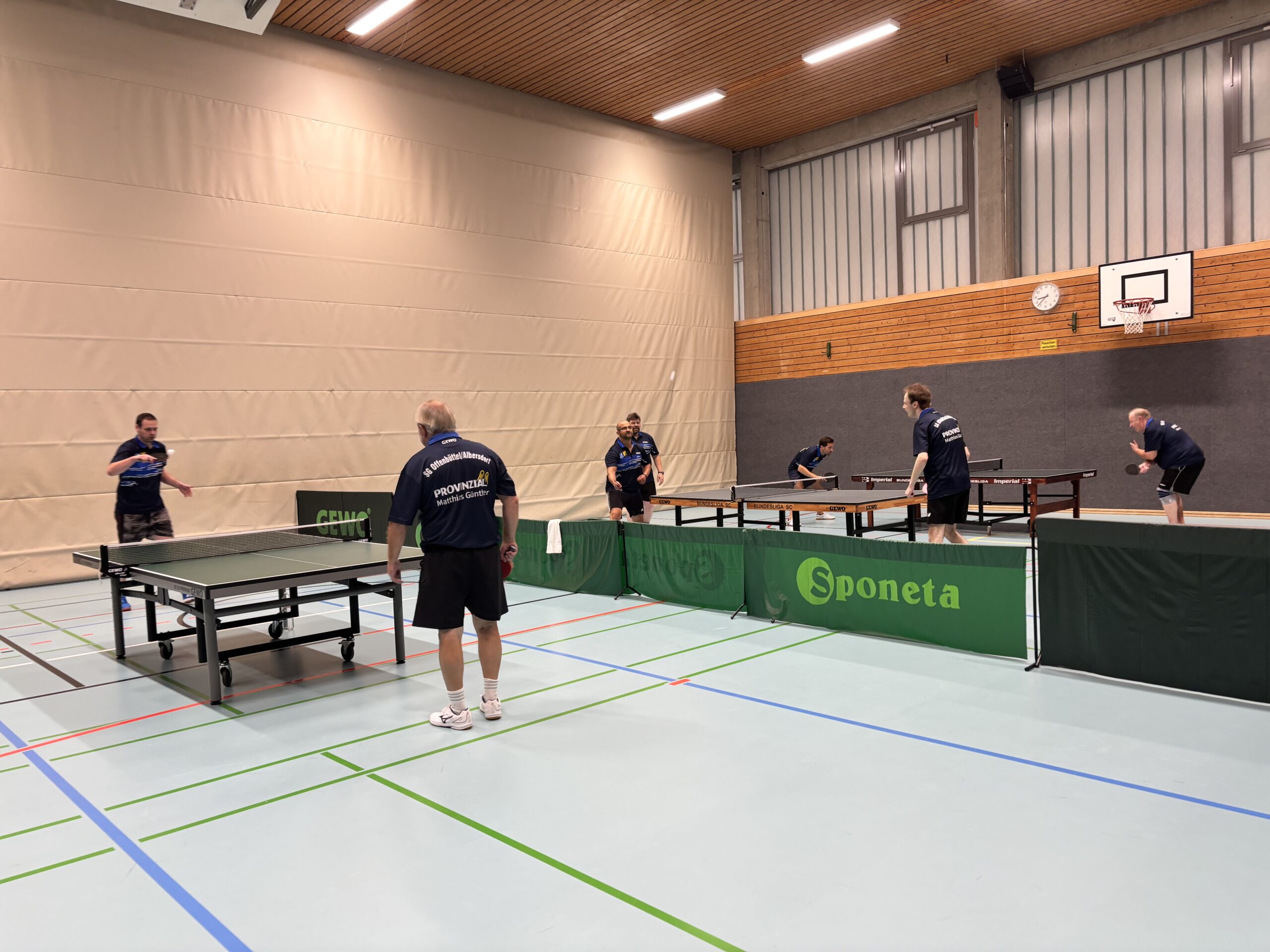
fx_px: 954
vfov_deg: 53.1
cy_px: 476
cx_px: 635
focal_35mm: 26
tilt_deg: -3.8
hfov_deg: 67.3
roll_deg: +1.9
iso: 80
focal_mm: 5.96
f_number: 1.6
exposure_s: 1/50
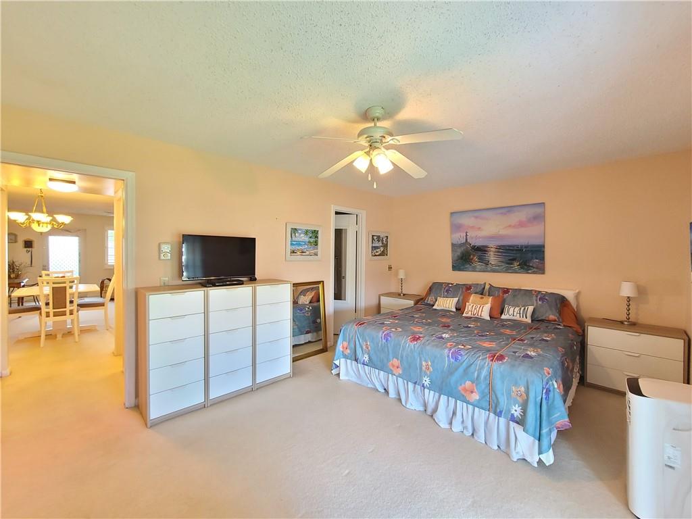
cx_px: 346
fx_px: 260
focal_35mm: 13
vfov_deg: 89.9
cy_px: 260
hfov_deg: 106.2
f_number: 2.2
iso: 320
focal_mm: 2.2
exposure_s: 1/30
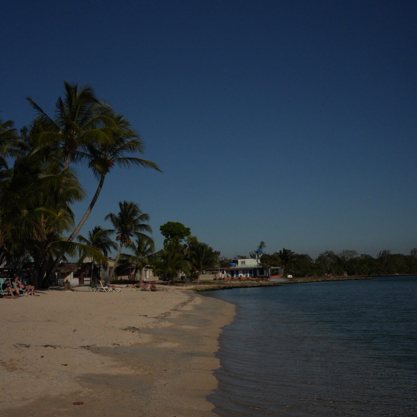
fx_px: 659
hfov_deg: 35.1
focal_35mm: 48
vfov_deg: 35.1
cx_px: 210
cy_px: 193
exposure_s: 1/4000
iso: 2000
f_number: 22
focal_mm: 37.3
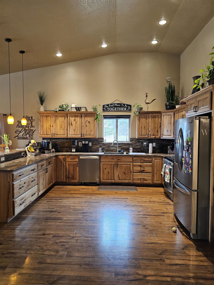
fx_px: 190
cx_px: 107
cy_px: 142
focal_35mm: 23
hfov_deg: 58.9
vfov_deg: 73.9
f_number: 1.7
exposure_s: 1/120
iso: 800
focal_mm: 6.3
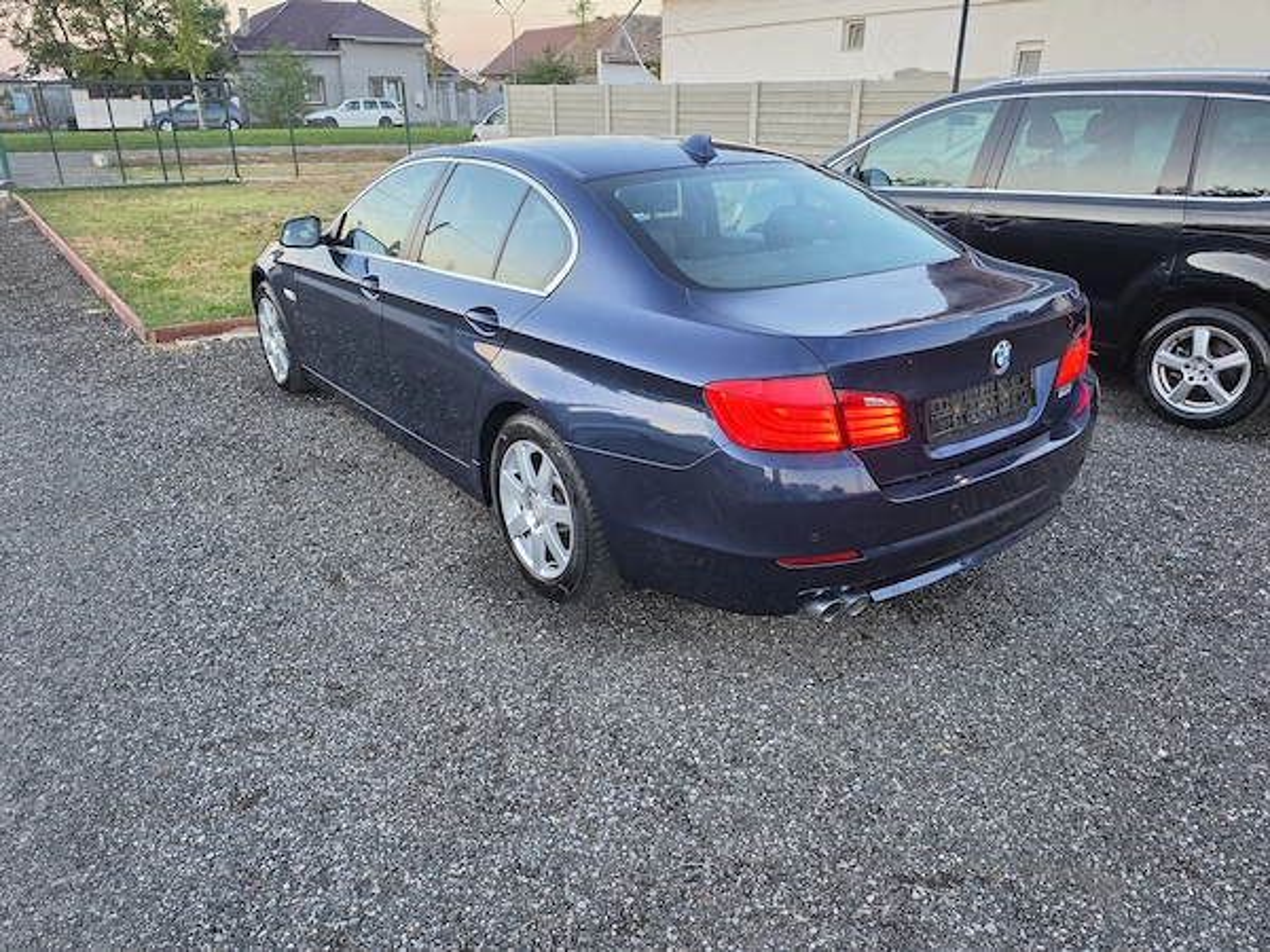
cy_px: 476
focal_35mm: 23
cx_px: 635
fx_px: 844
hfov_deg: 73.9
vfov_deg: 58.9
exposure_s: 1/180
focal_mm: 6.5
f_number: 1.4
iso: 125
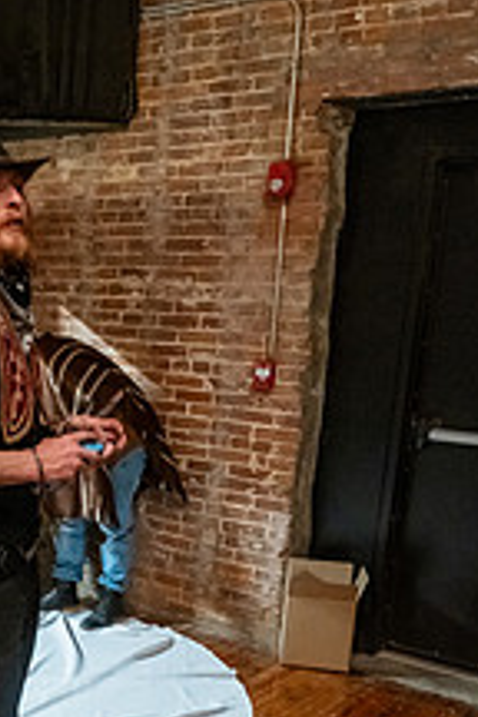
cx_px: 17
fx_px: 996
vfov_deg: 38.4
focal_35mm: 50
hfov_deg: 25.8
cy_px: 554
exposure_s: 1/40
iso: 6400
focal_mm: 24
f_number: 7.1
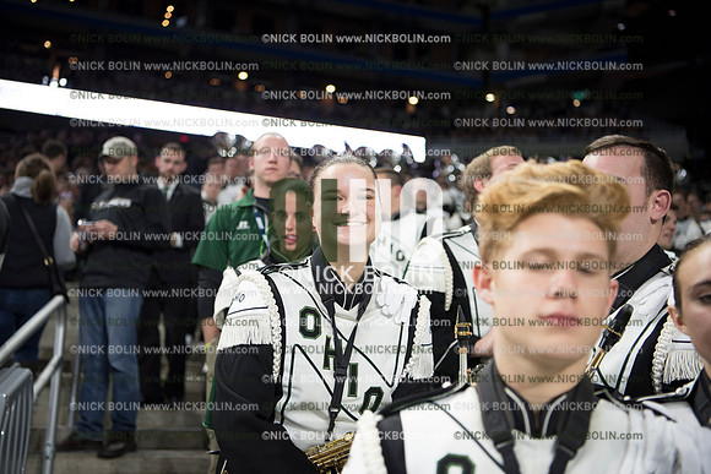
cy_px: 237
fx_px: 909
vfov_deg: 29.3
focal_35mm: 46
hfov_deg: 42.7
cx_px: 356
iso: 1250
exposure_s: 1/320
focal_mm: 46
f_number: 2.8
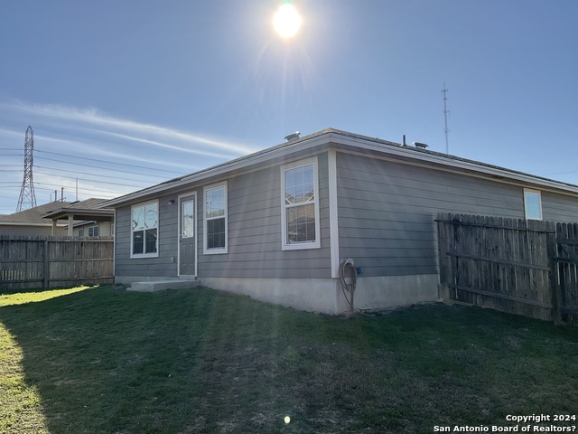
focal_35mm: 29
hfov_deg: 61.7
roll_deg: -0.3
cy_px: 217
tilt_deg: +4.8
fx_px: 484
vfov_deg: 48.2
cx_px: 289
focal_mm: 3
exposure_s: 1/3125
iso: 16
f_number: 1.8
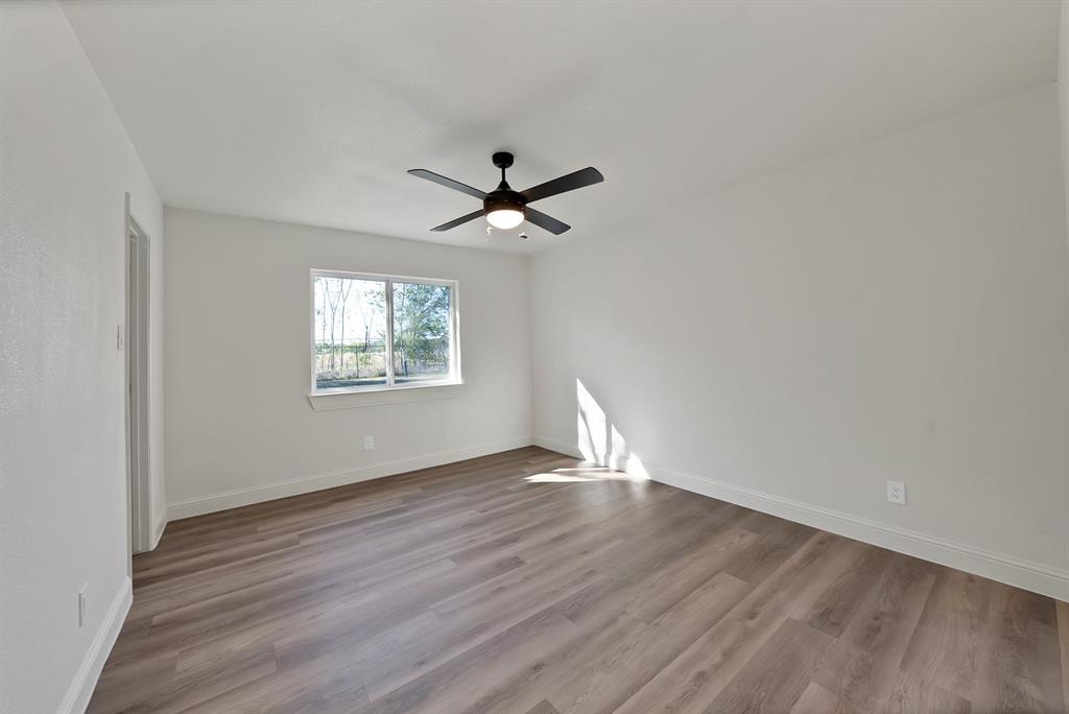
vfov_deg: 90.1
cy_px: 357
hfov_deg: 112.6
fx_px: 357
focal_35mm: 12
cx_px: 534
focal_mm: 12
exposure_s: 1/8
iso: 640
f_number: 10
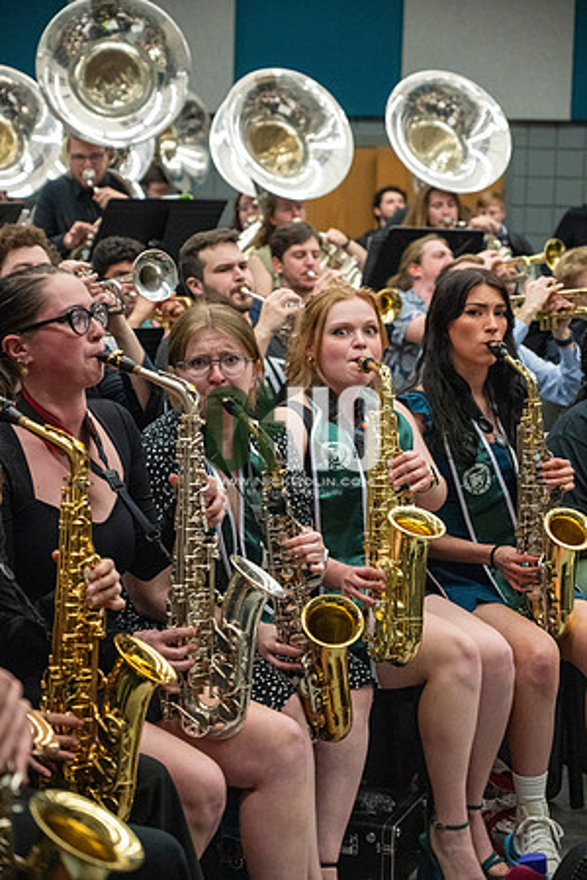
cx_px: 294
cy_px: 440
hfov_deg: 19.5
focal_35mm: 70
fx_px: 1712
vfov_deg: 28.8
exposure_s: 1/500
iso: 10000
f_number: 4
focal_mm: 70
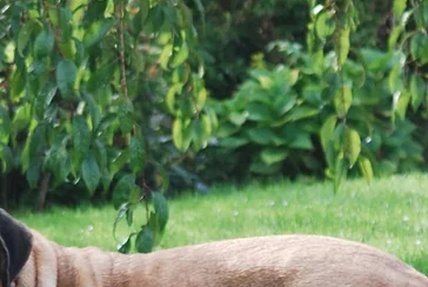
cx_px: 127
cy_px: 357
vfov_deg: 3.5
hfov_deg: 5.3
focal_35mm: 391
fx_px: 4661
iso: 200
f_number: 4.5
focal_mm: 95
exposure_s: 1/320
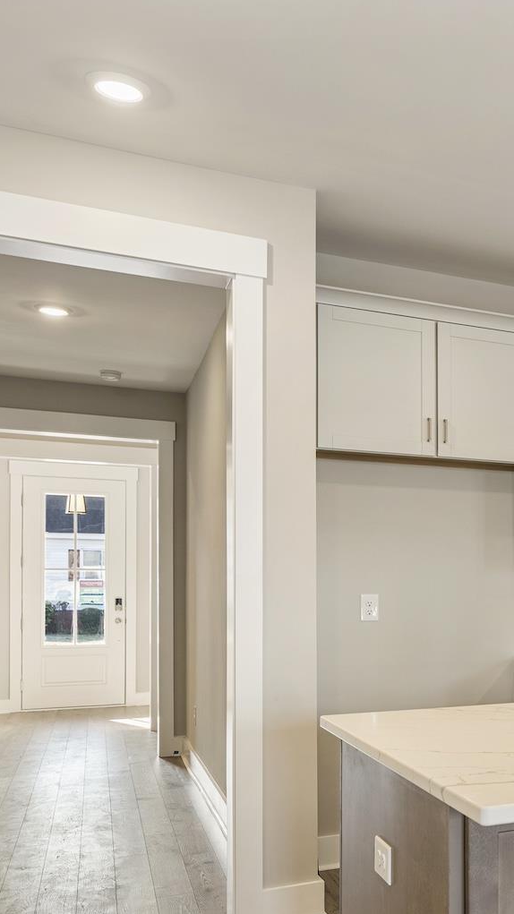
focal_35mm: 40
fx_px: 960
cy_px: 589
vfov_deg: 50.2
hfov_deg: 24.4
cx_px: 736
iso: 400
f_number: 6.3
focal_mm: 19.3
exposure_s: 1/3
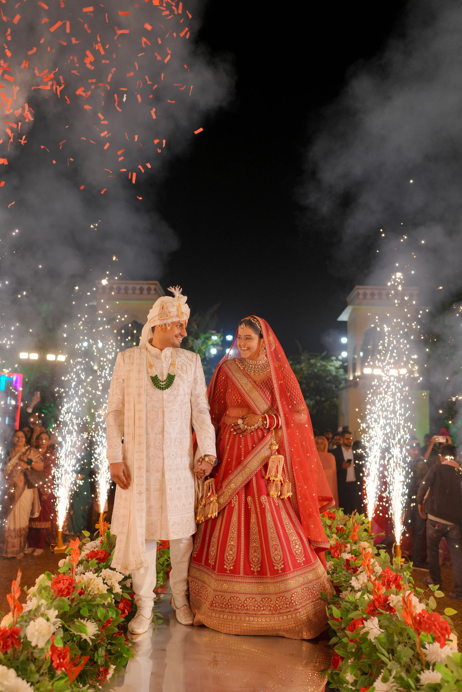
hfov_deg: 37.9
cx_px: 231
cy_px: 346
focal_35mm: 35
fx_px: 674
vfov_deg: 54.4
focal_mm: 35
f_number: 2.5
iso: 400
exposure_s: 1/400
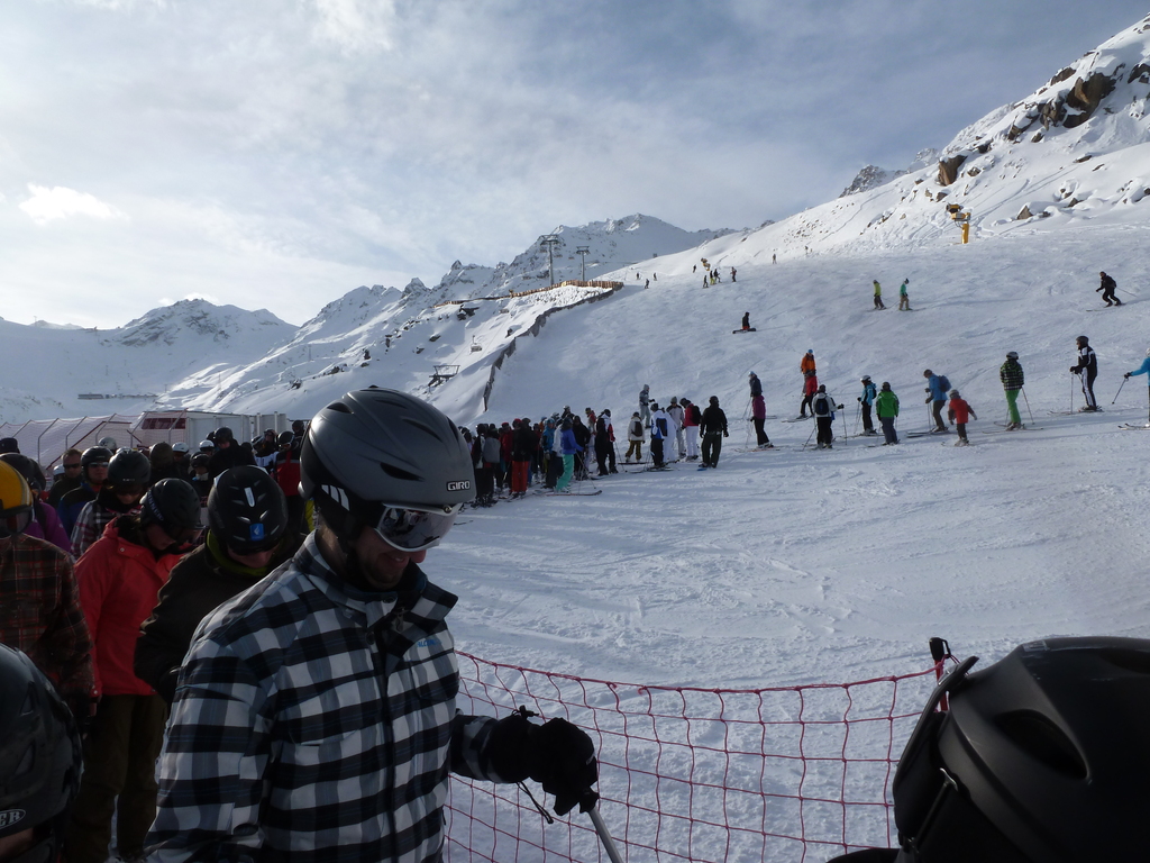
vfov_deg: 56.8
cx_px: 575
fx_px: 797
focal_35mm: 24
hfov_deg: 71.6
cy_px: 432
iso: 100
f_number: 5.6
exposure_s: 1/640
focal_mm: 4.3
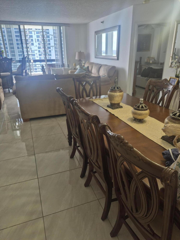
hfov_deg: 58.9
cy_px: 120
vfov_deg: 73.9
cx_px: 90
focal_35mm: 23
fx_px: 159
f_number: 1.8
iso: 125
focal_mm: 5.4
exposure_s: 1/120
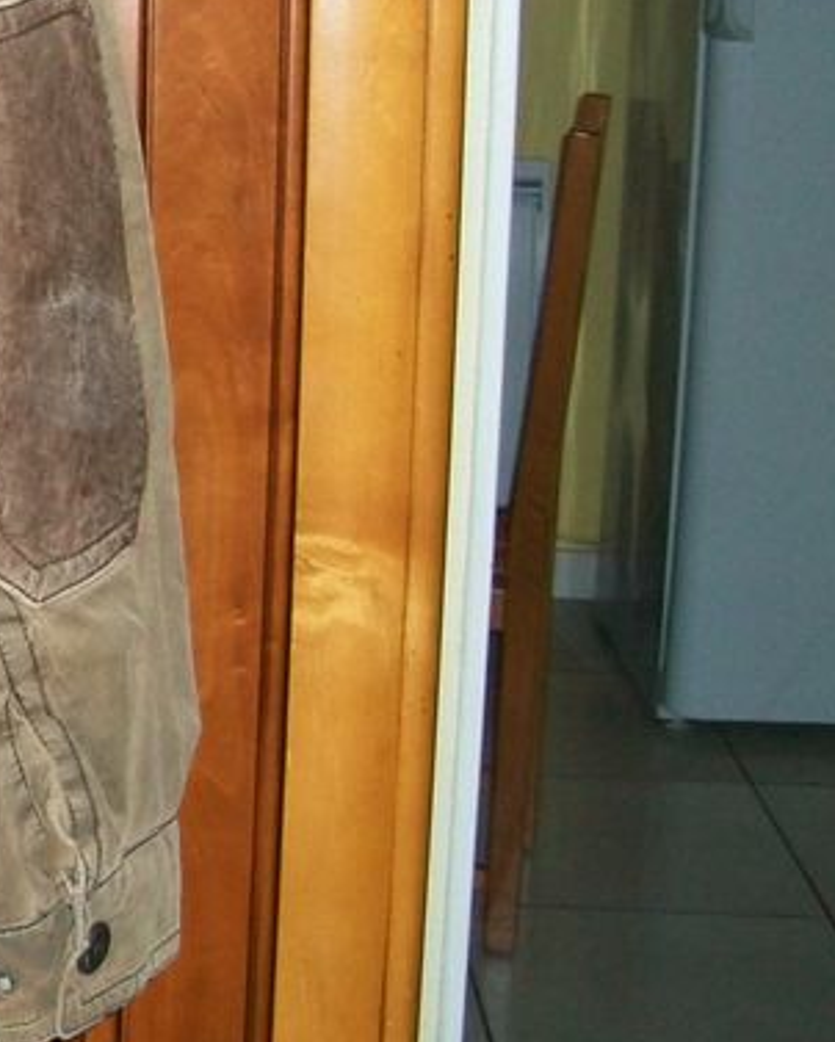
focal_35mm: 88
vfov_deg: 21.4
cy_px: 182
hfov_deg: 15.7
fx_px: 2716
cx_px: -517
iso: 120
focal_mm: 5.7
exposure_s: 1/60
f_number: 2.8
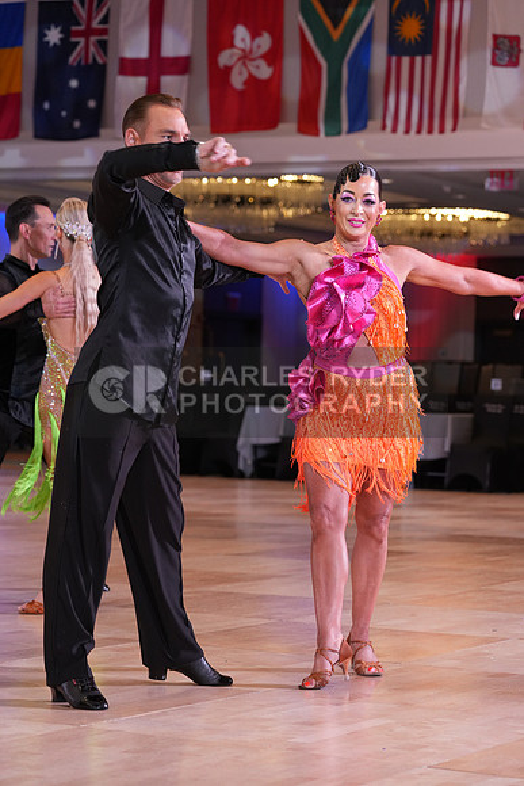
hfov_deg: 14.0
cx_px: 262
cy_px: 393
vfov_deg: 20.8
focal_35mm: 98
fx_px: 2138
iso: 1600
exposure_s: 1/200
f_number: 4.5
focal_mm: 98
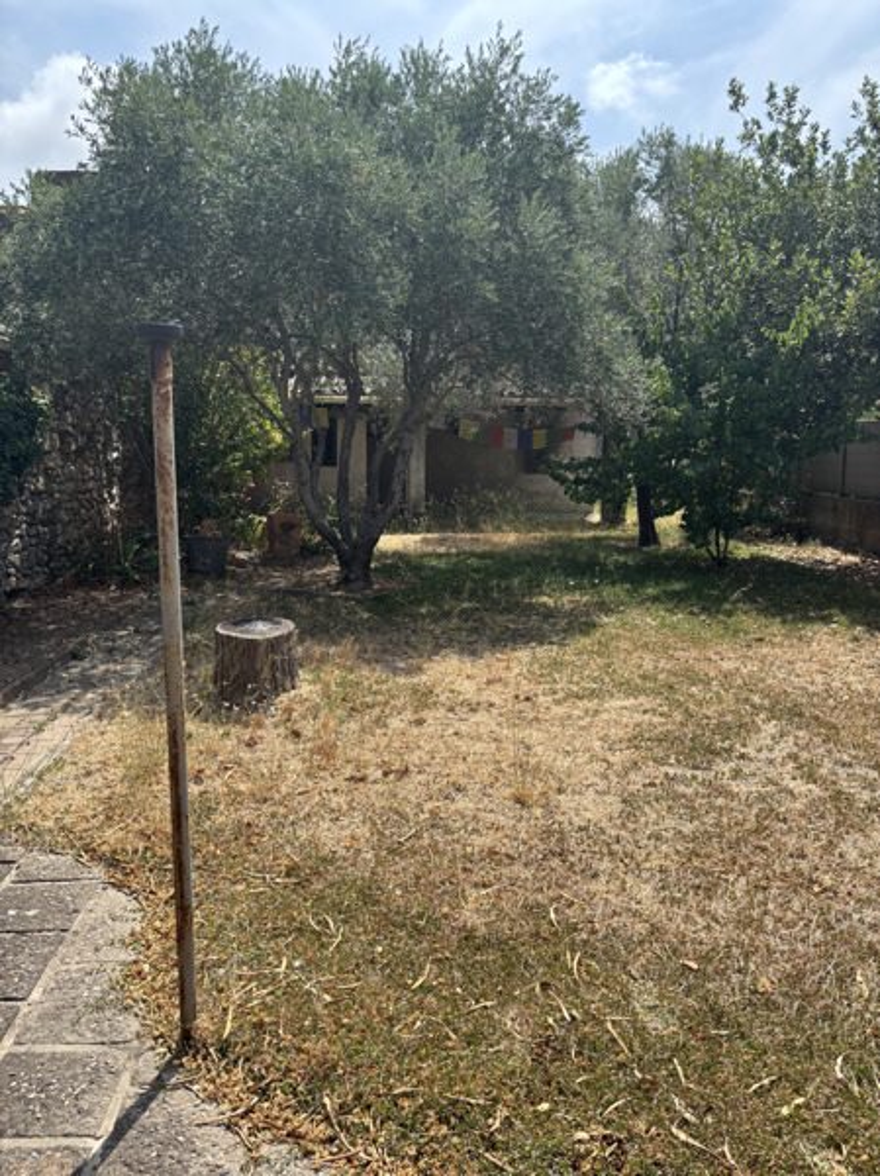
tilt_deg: -9.3
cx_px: 440
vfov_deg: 67.3
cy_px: 588
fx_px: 883
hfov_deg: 53.0
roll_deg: -1.0
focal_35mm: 26
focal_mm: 5.96
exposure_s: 1/2342
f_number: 1.6
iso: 50
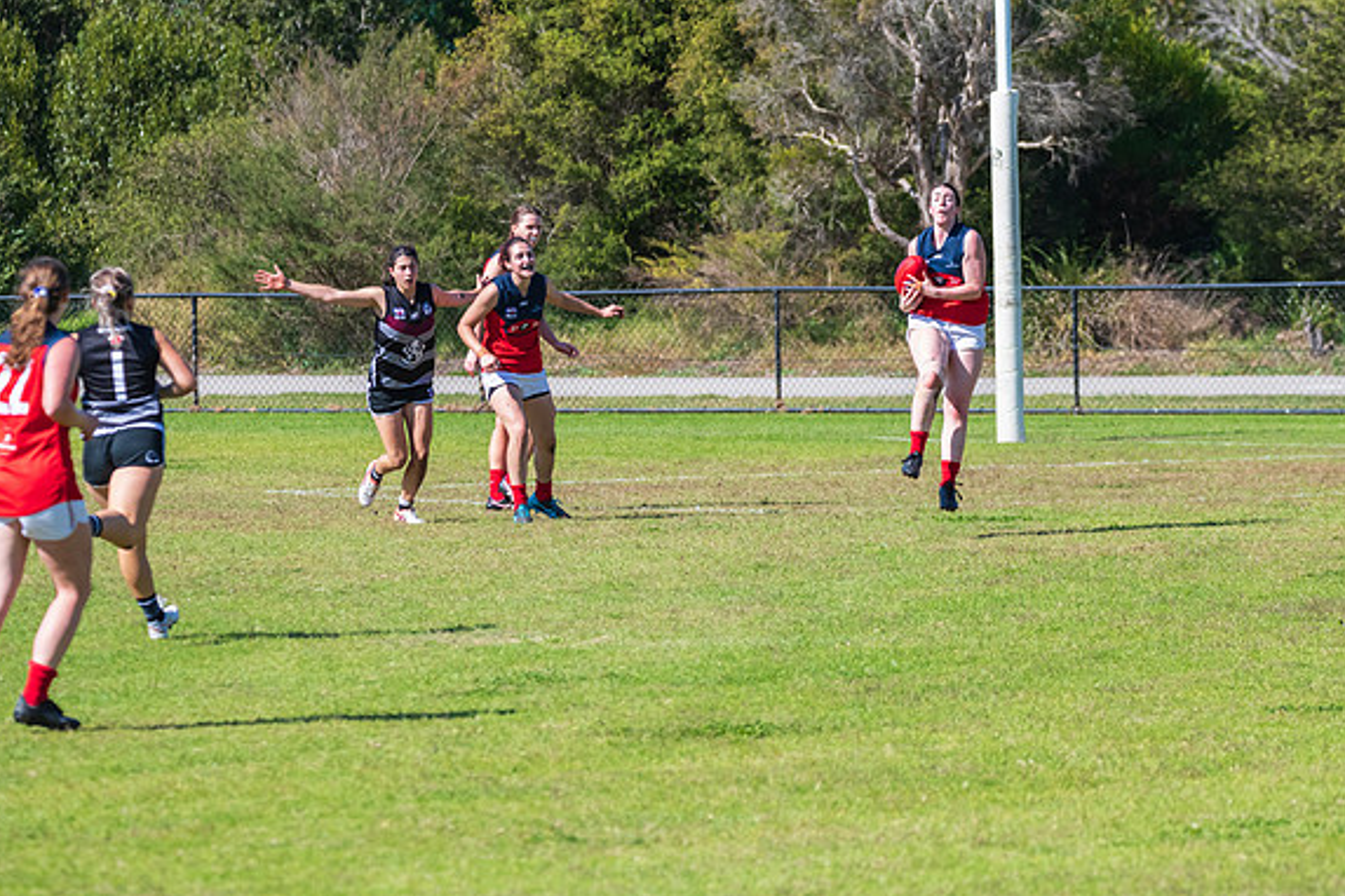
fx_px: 11805
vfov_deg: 4.3
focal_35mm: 316
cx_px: 863
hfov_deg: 6.5
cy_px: 329
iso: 800
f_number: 7.1
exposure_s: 1/2000
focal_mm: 240
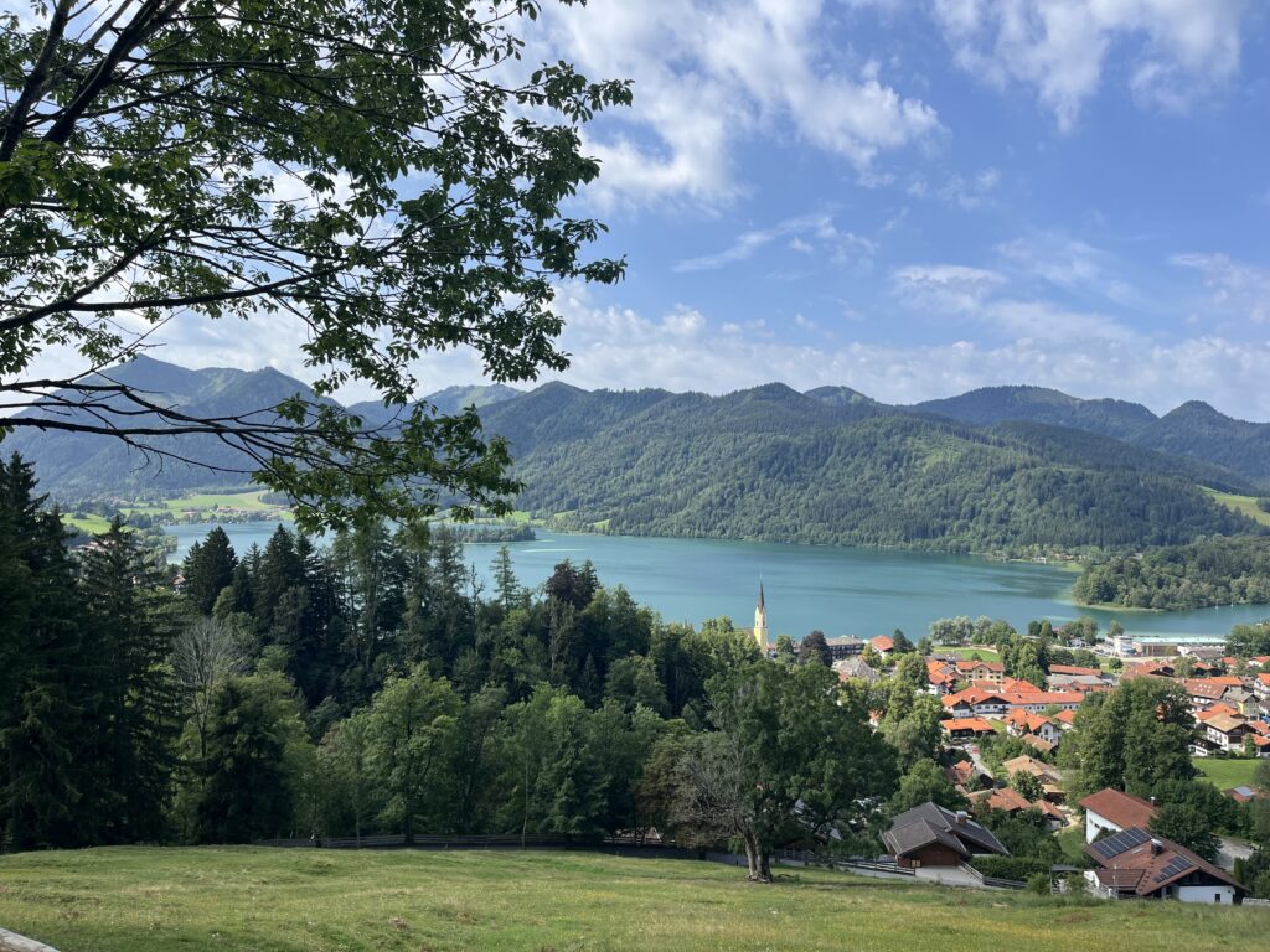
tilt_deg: +0.9
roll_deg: -1.0
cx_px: 635
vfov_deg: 53.1
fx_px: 954
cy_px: 476
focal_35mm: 26
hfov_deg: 67.3
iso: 50
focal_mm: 5.1
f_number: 1.6
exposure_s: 1/2571
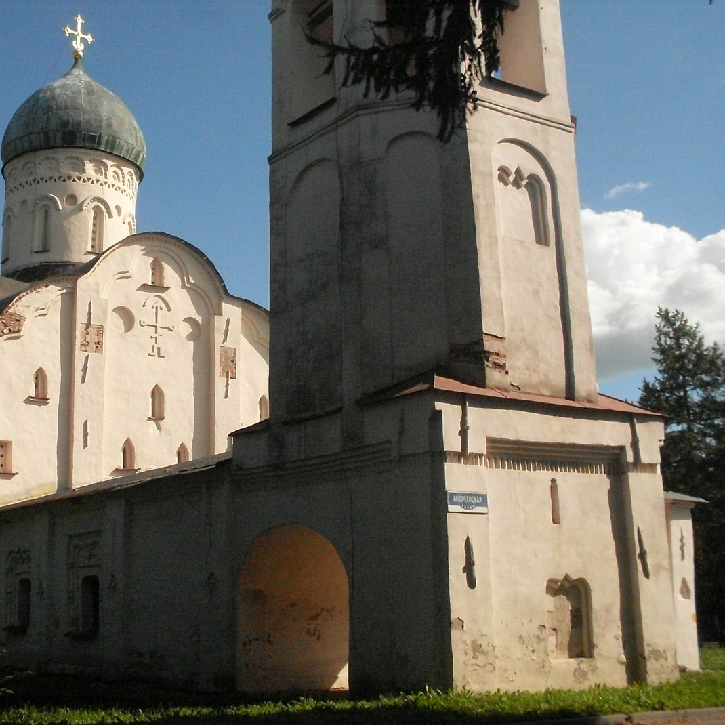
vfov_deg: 37.6
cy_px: 362
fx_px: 1066
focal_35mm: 45
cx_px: 243
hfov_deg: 37.2
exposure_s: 1/1500
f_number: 8.4
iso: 400
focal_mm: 6.3
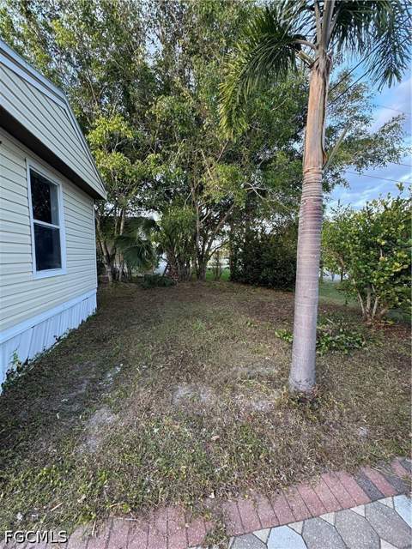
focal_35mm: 14
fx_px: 222
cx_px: 206
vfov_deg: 102.1
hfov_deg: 85.7
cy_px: 274
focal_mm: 2.22
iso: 80
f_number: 2.2
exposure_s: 1/99
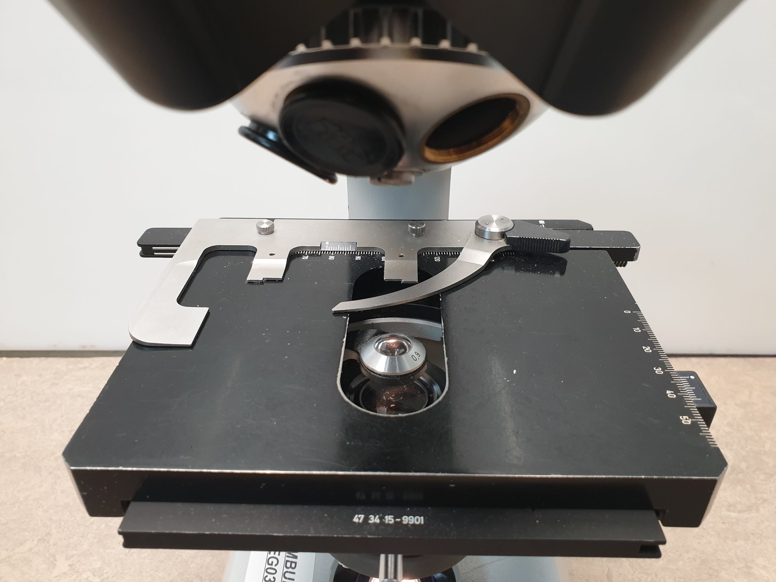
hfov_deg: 67.3
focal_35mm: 26
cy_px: 291
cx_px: 388
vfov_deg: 53.1
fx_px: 583
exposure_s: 1/50
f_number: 2.4
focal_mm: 4.3
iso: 160
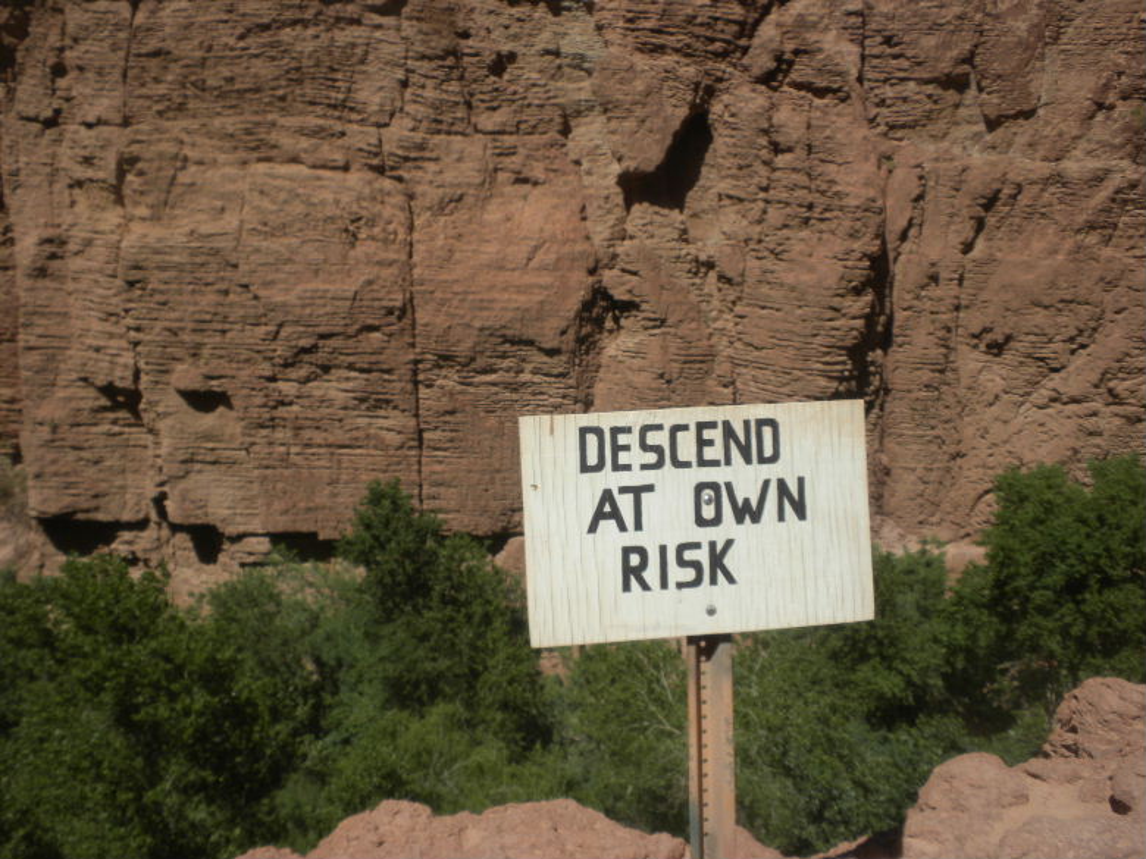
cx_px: 573
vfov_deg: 38.7
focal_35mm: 37
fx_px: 1225
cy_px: 430
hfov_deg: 50.1
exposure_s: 1/195
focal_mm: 6.6
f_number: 10
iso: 64
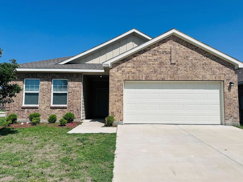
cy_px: 90
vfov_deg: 51.4
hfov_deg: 65.2
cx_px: 129
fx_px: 190
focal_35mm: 27
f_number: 1.78
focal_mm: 6.86
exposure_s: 1/12048
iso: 80
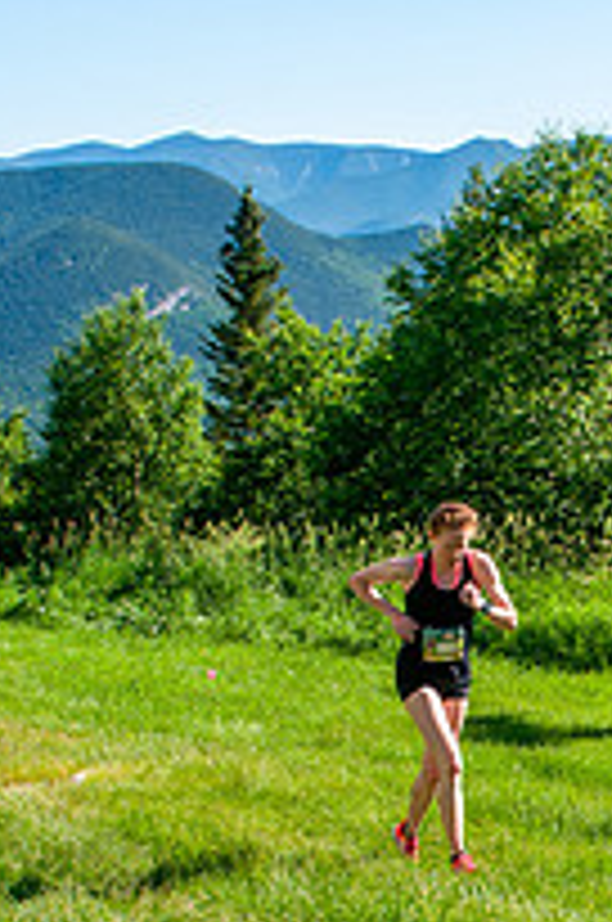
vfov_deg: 25.1
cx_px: 574
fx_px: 2021
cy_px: 787
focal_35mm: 79
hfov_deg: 16.9
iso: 200
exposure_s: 1/400
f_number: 8
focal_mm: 24
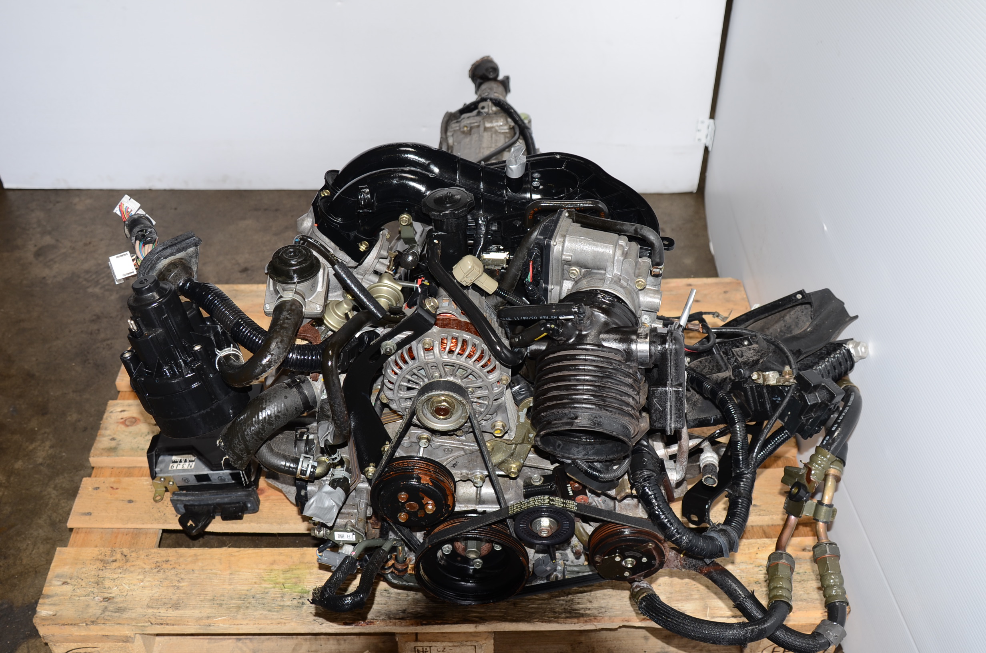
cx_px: 493
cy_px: 326
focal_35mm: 36
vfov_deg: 36.7
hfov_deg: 53.2
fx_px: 984
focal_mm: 24
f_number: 5
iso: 100
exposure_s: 1/40
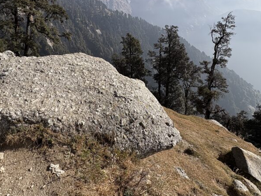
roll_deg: +5.6
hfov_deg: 71.4
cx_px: 117
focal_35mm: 24
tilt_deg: -12.7
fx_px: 181
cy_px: 71
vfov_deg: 56.0
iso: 40
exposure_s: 1/1420
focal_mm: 2.22
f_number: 2.2
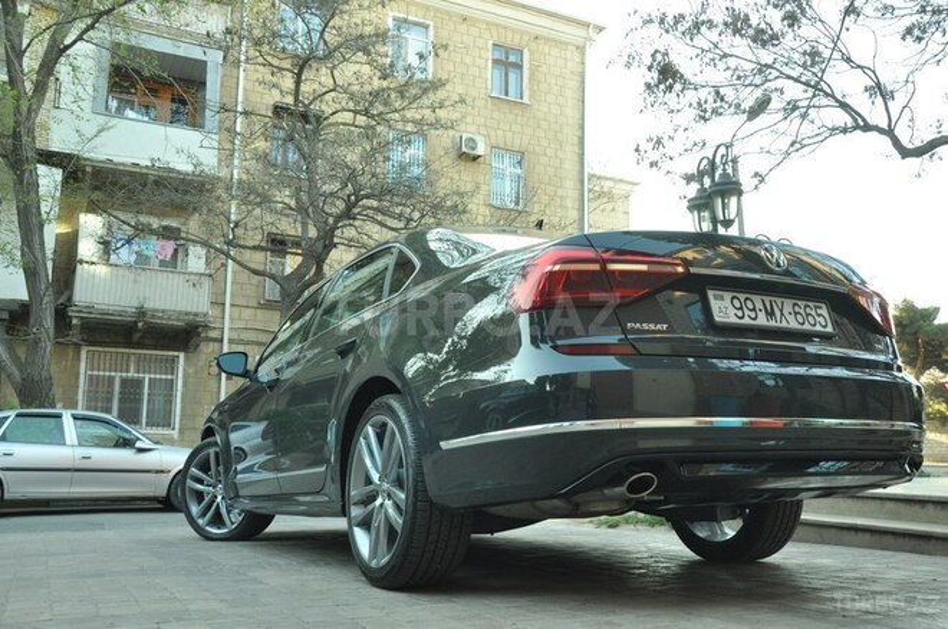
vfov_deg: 39.9
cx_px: 474
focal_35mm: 33
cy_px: 314
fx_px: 868
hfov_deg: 57.3
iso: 800
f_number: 5.6
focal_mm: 22
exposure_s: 1/200
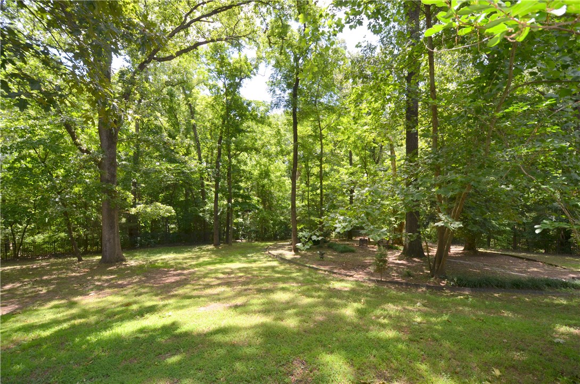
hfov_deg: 100.5
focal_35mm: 15
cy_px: 192
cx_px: 290
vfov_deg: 77.1
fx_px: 241
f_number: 5.6
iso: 125
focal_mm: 10
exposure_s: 1/125
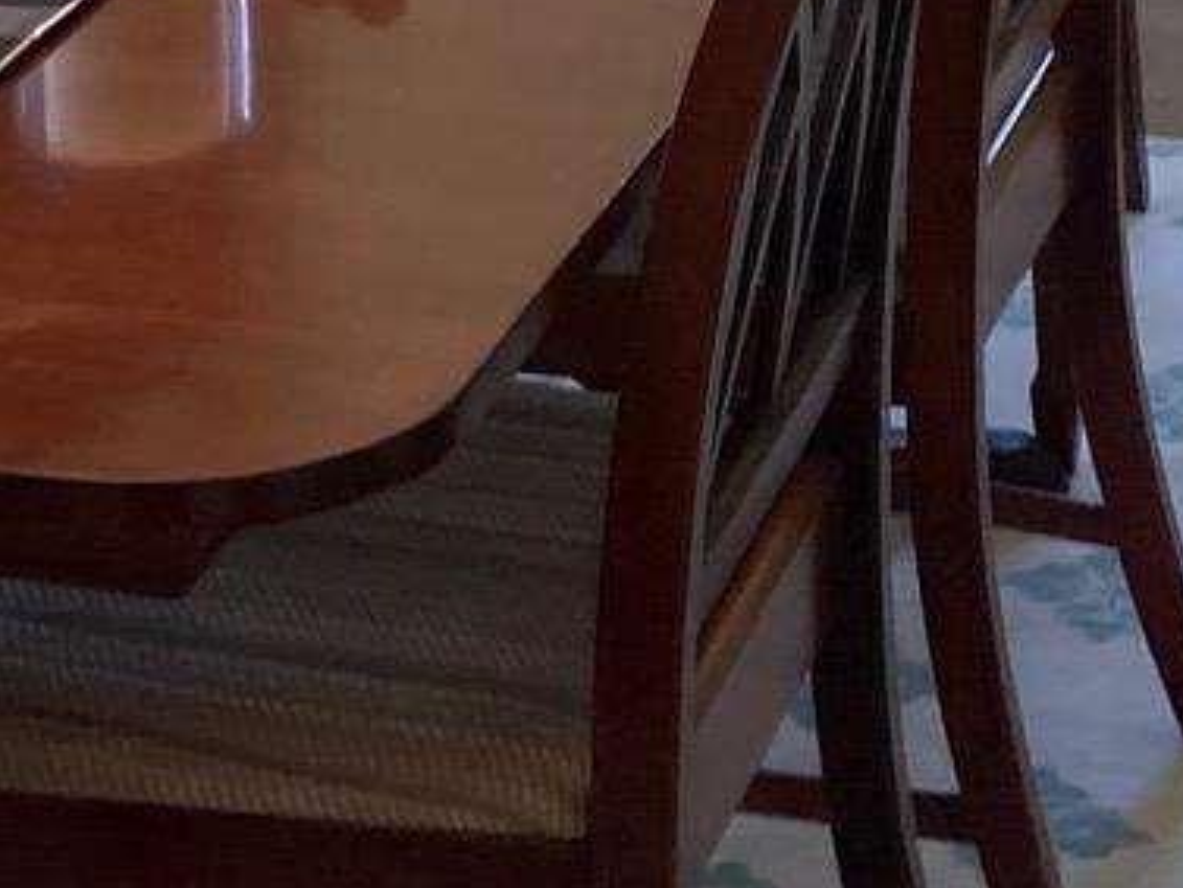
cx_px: 144
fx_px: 5196
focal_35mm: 152
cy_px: -891
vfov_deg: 9.2
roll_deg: +2.4
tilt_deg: -8.9
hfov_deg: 12.9
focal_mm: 3.99
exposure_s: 1/120
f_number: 1.8
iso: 80
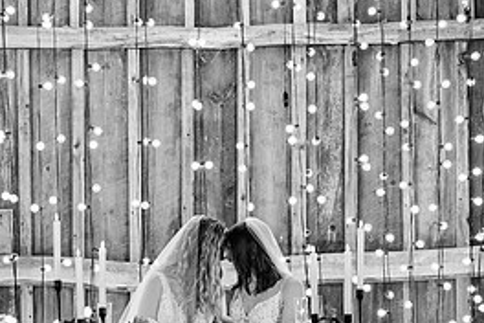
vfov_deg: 20.0
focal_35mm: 67
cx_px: 211
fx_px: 901
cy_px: 268
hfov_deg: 30.0
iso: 800
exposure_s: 1/200
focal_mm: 30.5
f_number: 2.8
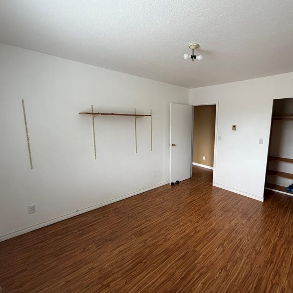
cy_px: 146
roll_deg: -0.2
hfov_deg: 82.8
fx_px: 163
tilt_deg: -10.9
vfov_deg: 84.0
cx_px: 179
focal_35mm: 17
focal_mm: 2.22
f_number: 2.2
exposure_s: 1/121
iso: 200
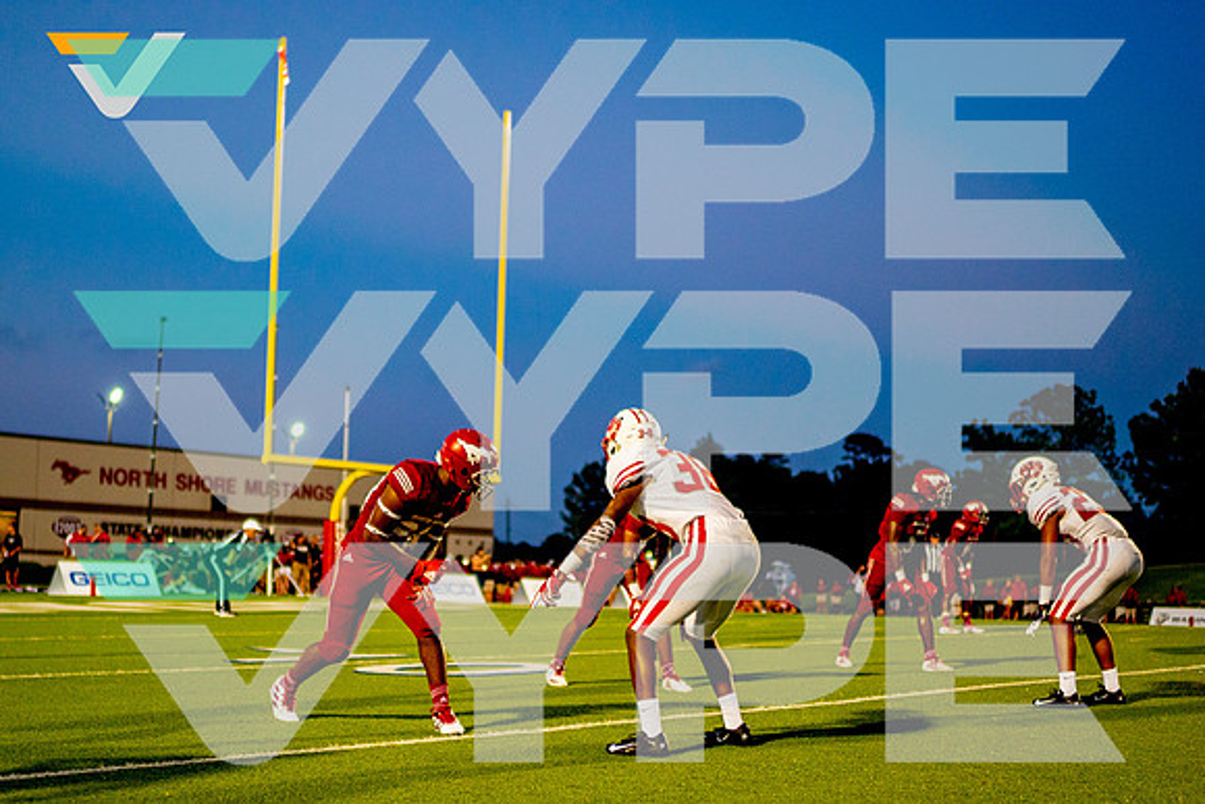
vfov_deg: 26.5
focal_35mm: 51
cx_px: 472
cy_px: 489
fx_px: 1703
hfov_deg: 38.8
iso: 800
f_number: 1.4
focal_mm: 35
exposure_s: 1/1600
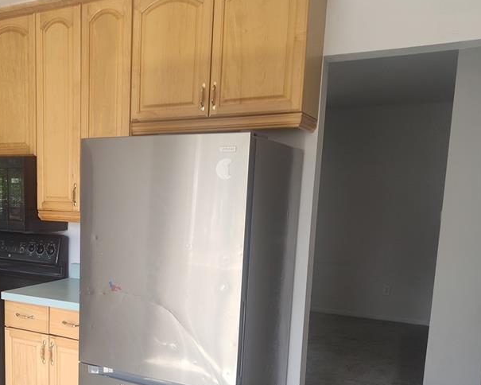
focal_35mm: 38
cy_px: 276
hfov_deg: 46.1
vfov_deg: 38.4
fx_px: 541
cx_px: 115
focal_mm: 5.56
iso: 330
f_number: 1.8
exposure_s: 1/120
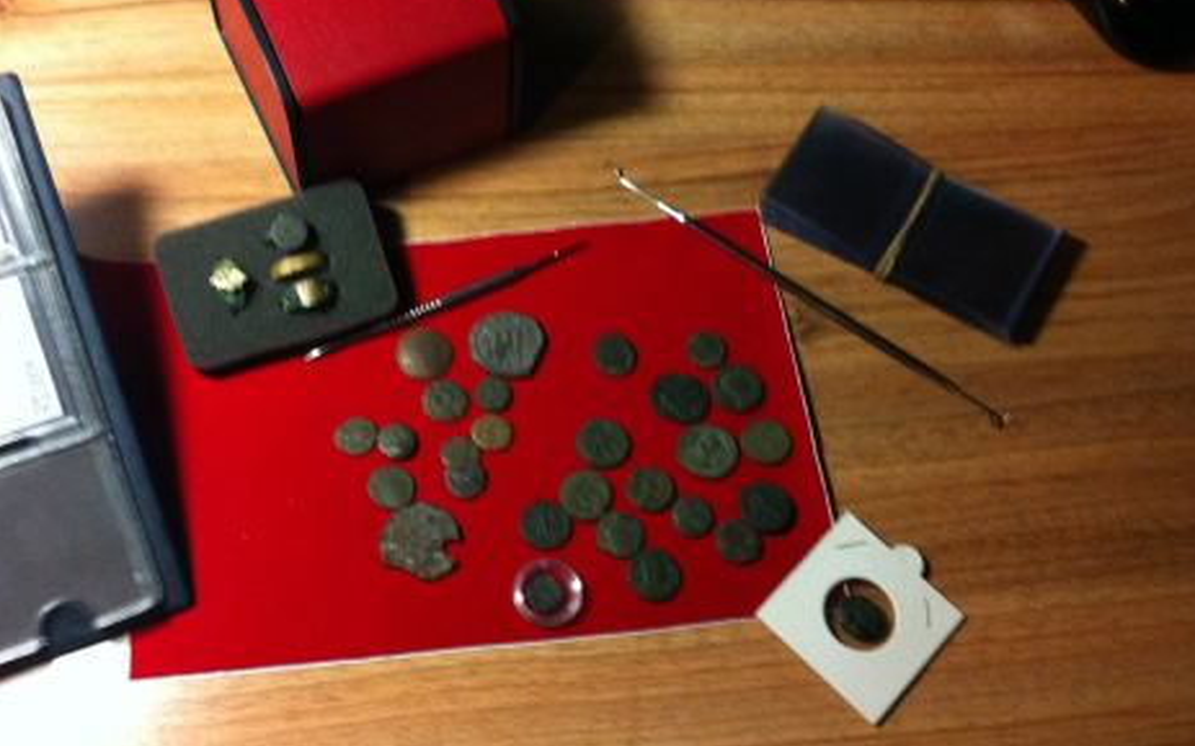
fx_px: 1563
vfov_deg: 26.8
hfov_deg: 41.7
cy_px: 312
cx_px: 483
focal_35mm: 48
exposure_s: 1/17
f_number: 2.8
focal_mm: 3.85
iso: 250
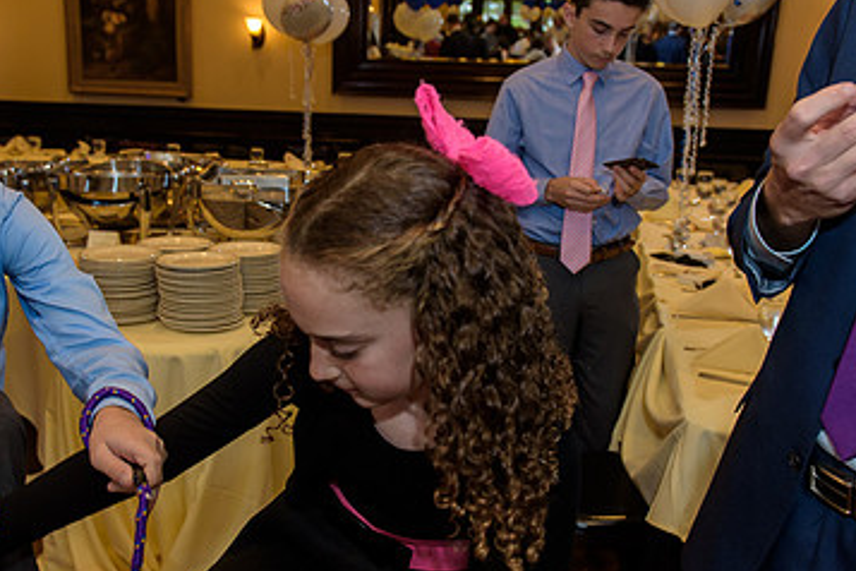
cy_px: 315
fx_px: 927
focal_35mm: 39
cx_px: 362
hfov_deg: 49.4
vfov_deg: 34.2
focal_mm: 24
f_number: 3.2
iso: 1250
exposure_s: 1/125
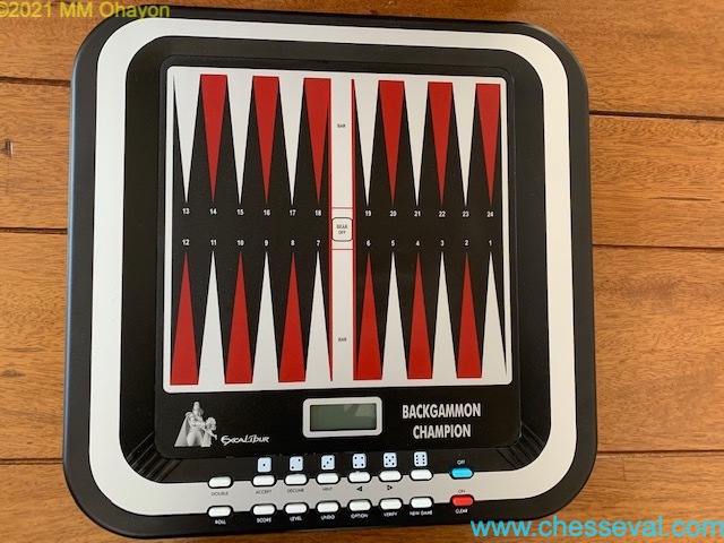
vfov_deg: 53.1
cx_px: 362
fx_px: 544
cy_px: 272
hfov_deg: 67.3
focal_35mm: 26
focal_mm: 4.25
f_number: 1.8
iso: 200
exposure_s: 1/60
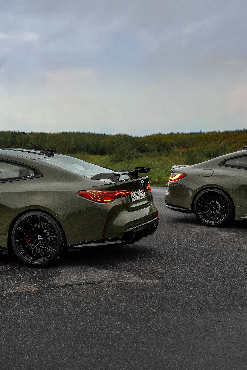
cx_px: 124
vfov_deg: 35.1
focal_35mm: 57
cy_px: 185
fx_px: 587
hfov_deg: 23.8
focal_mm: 57
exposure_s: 1/100
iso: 500
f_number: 5
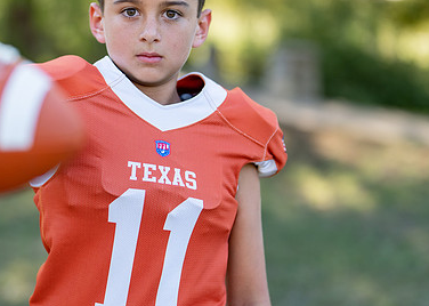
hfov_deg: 22.3
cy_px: 115
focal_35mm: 89
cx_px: 137
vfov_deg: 16.0
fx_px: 1084
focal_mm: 50
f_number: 1.2
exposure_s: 1/1250
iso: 100
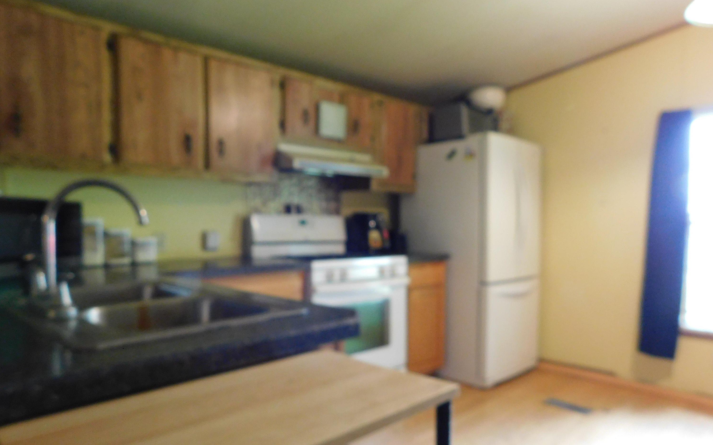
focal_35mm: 25
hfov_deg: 72.5
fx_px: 486
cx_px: 360
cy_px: 249
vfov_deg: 49.2
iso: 400
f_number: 3
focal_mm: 4
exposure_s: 1/20
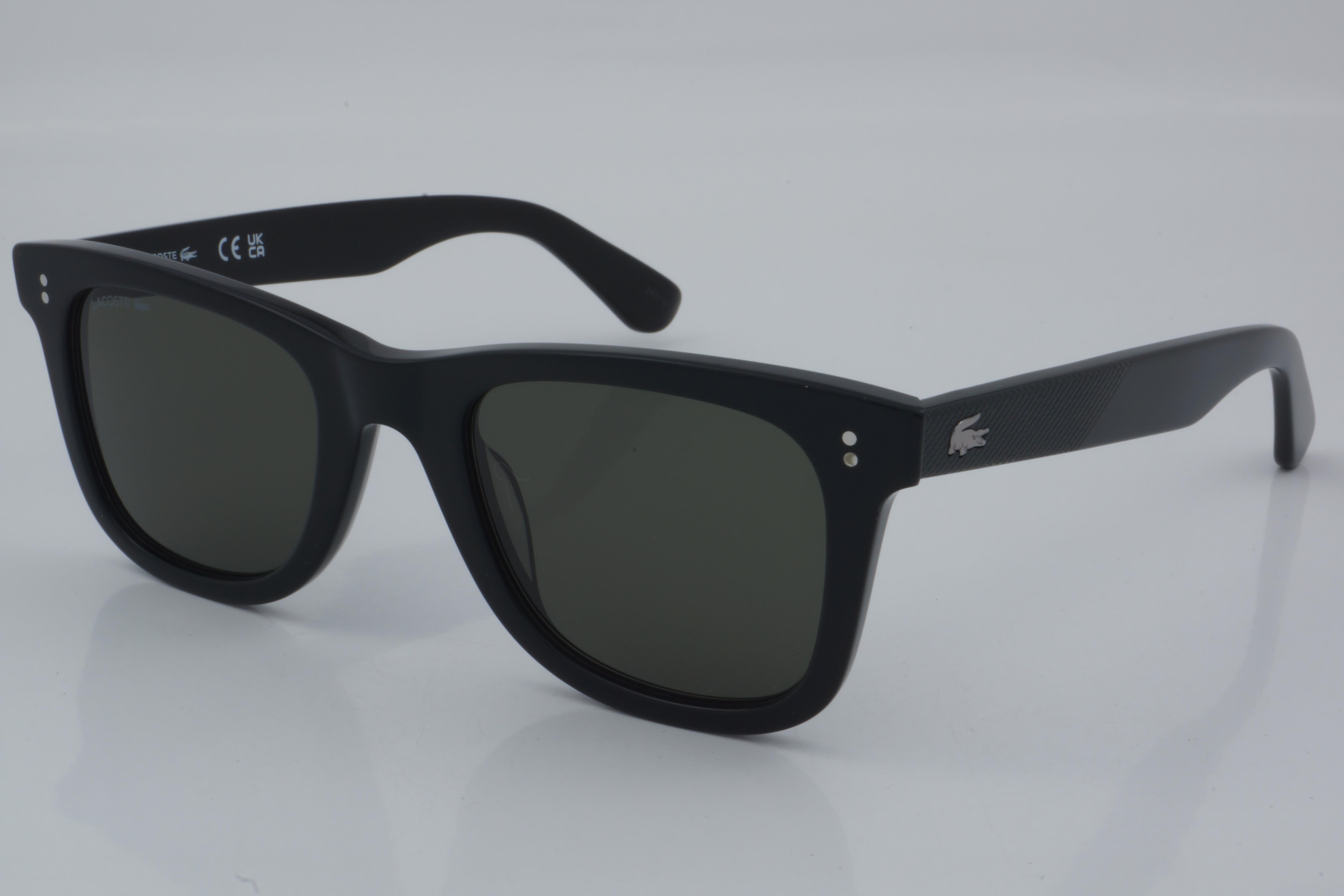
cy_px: 448
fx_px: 2520
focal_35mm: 68
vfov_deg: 20.2
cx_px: 672
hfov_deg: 29.9
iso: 100
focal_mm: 45
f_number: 32
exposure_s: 1/4
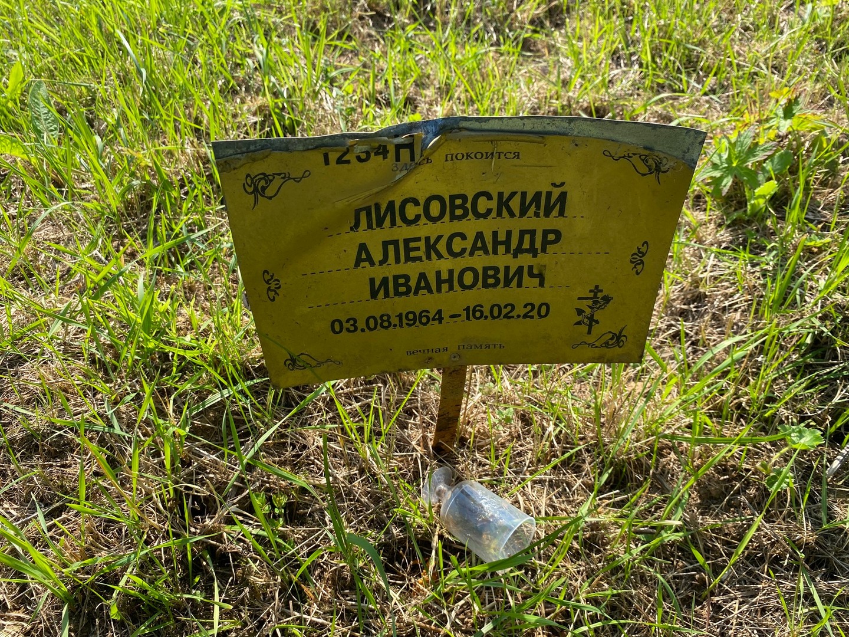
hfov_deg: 67.3
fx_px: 638
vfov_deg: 53.1
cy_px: 318
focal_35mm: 26
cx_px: 424
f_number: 1.8
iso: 32
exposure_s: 1/949
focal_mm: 4.25
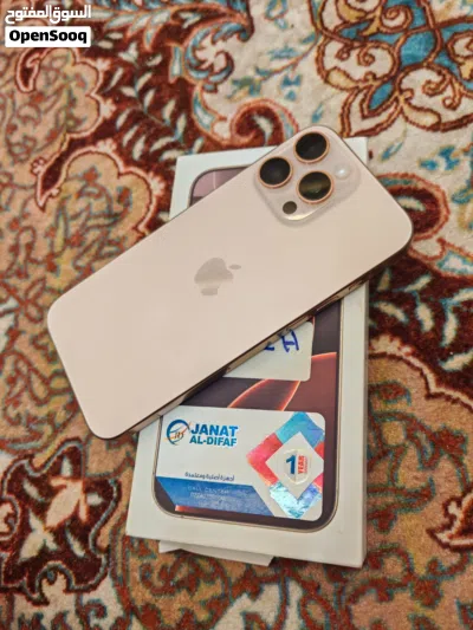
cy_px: 315
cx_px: 236
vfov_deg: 65.3
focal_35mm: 27
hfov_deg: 51.4
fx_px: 492
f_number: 1.9
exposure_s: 1/100
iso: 400
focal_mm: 6.67
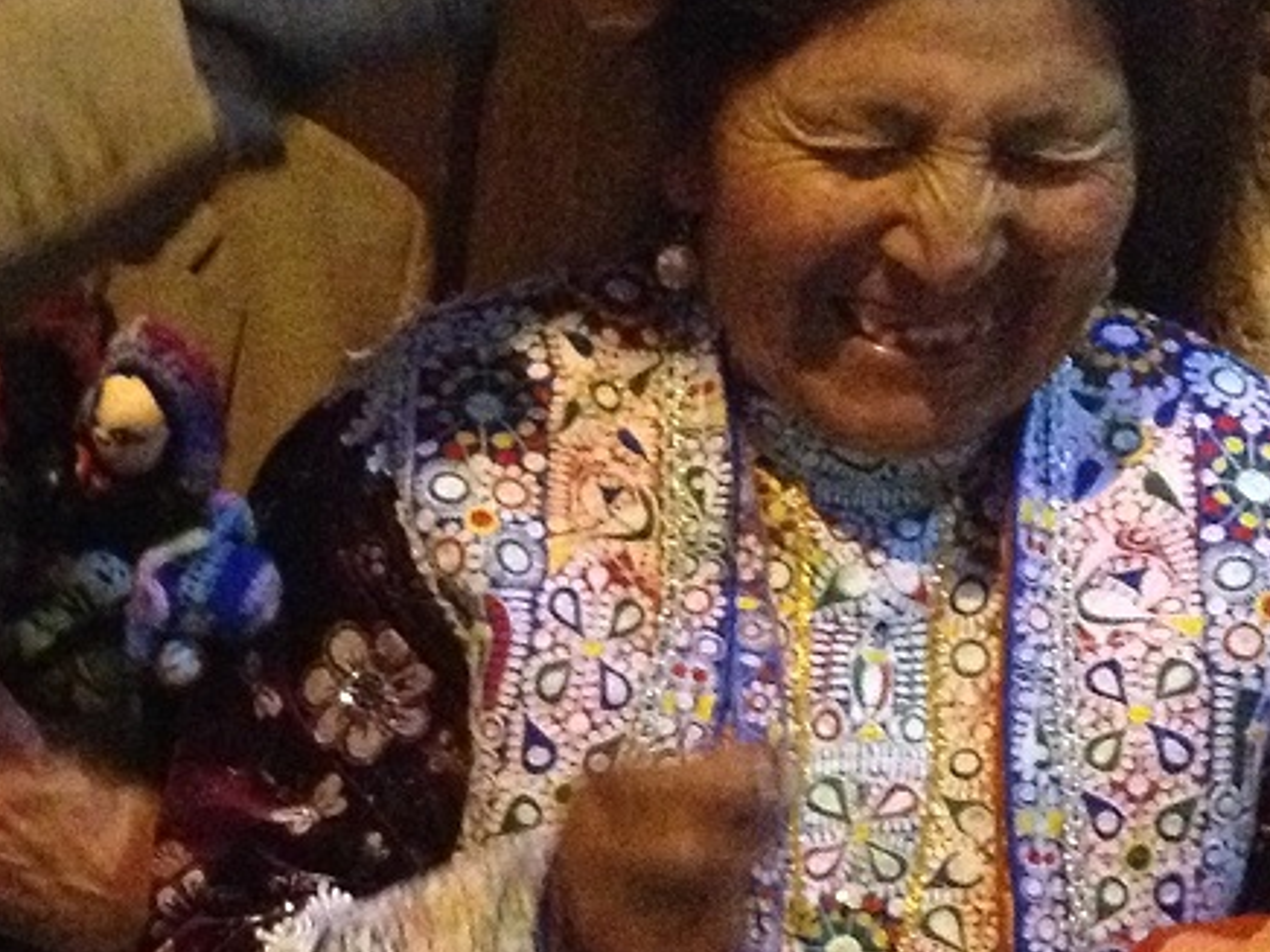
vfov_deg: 11.3
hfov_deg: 14.4
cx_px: -367
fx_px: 4806
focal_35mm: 131
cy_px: 603
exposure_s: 1/15
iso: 800
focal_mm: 4.28
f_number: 2.4
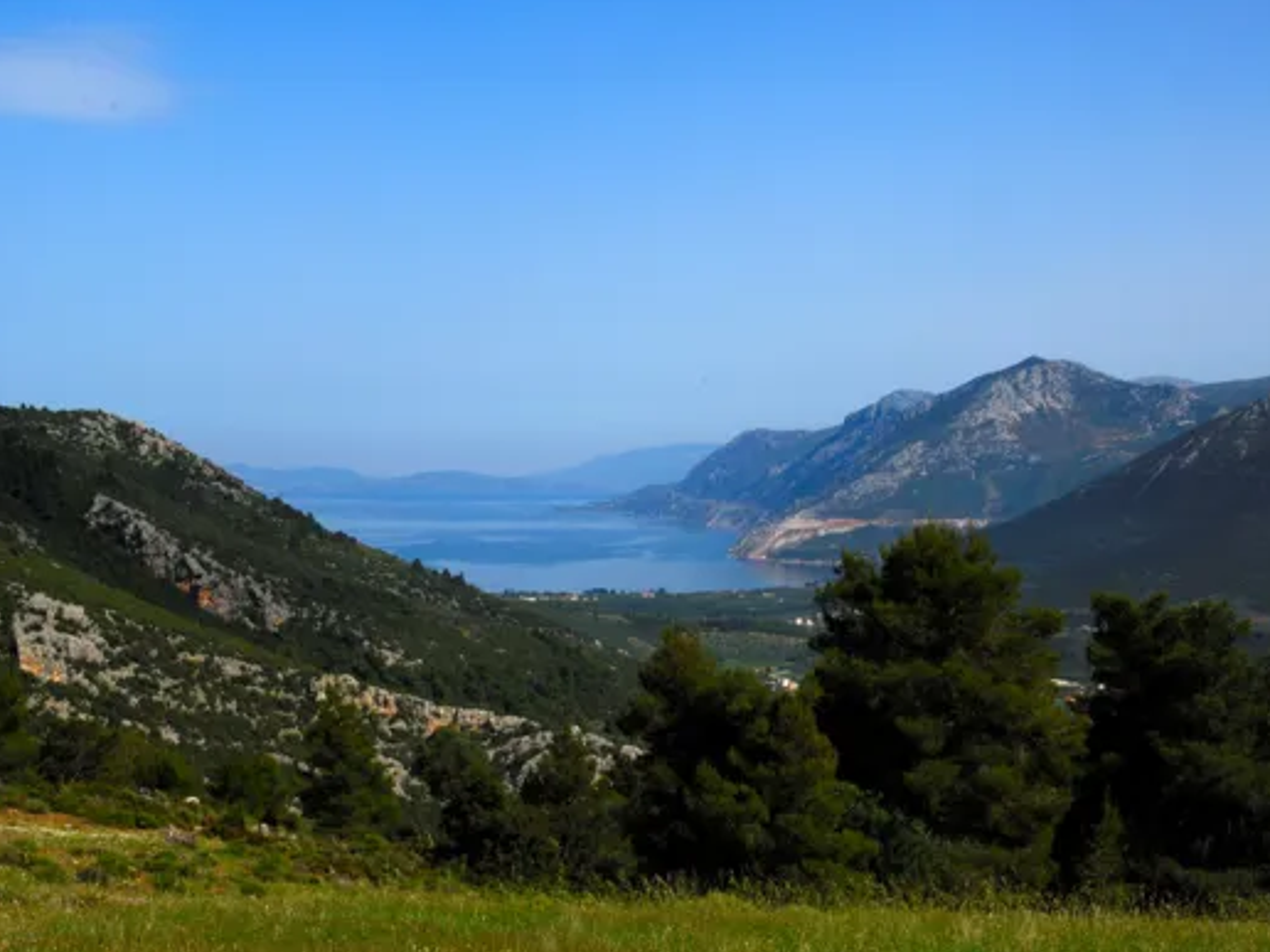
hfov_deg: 33.8
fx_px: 2091
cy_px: 478
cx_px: 687
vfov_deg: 25.7
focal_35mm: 57
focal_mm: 34
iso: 100
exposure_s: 1/100
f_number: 22
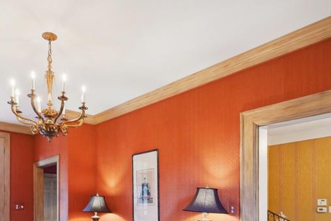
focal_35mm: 30
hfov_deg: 61.5
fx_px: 276
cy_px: 203
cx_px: 136
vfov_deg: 40.0
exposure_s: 1/4
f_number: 8
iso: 400
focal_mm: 10
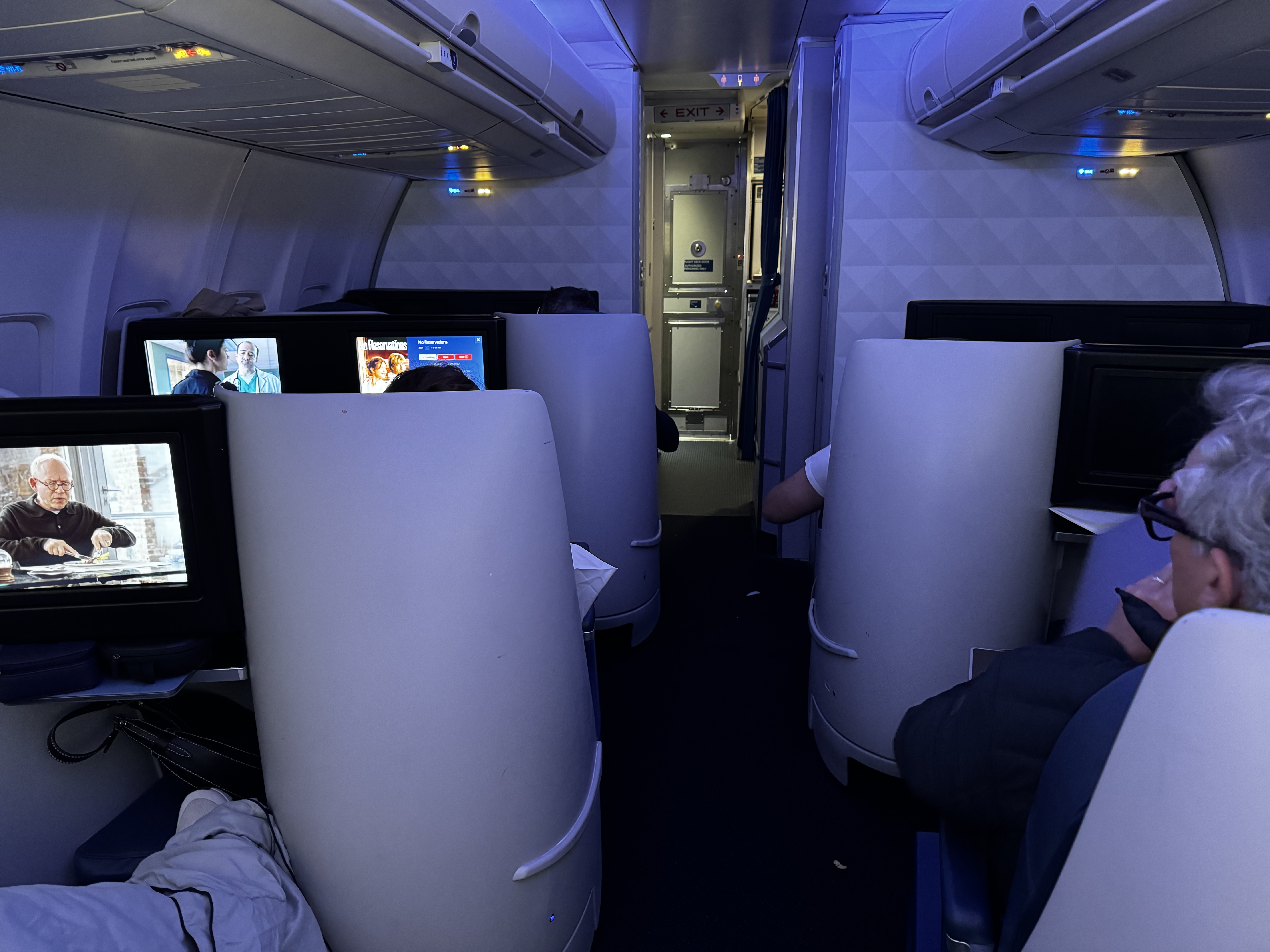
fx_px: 881
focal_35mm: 24
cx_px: 635
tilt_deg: -10.9
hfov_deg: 71.6
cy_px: 476
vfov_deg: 56.8
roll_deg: +0.0
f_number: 1.78
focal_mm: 6.76
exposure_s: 1/37
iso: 1000
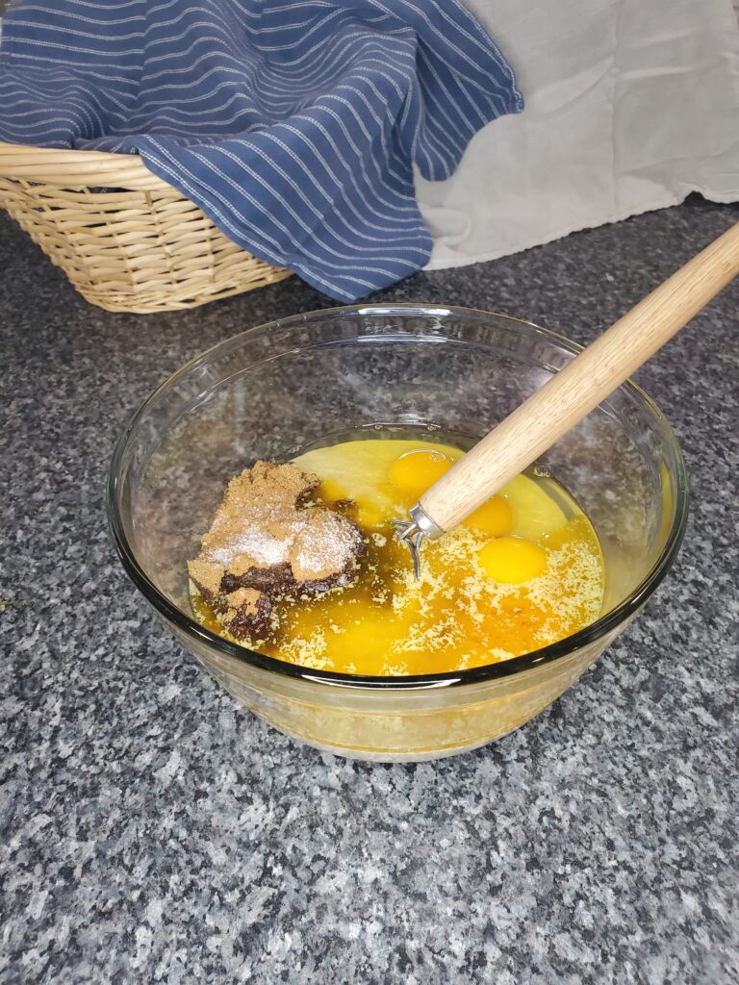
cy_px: 492
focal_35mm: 26
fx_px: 740
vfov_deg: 67.3
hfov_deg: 53.1
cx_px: 370
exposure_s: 1/40
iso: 200
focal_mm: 4.3
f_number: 2.4
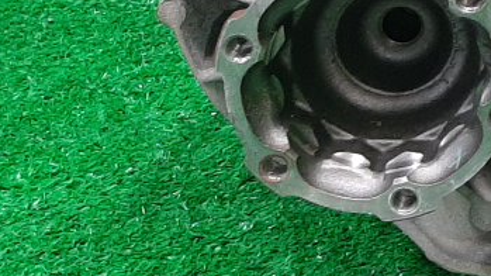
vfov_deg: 9.9
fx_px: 1523
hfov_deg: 15.6
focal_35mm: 117
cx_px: 899
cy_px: -189
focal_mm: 3.93
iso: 169
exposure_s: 1/50
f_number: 1.7
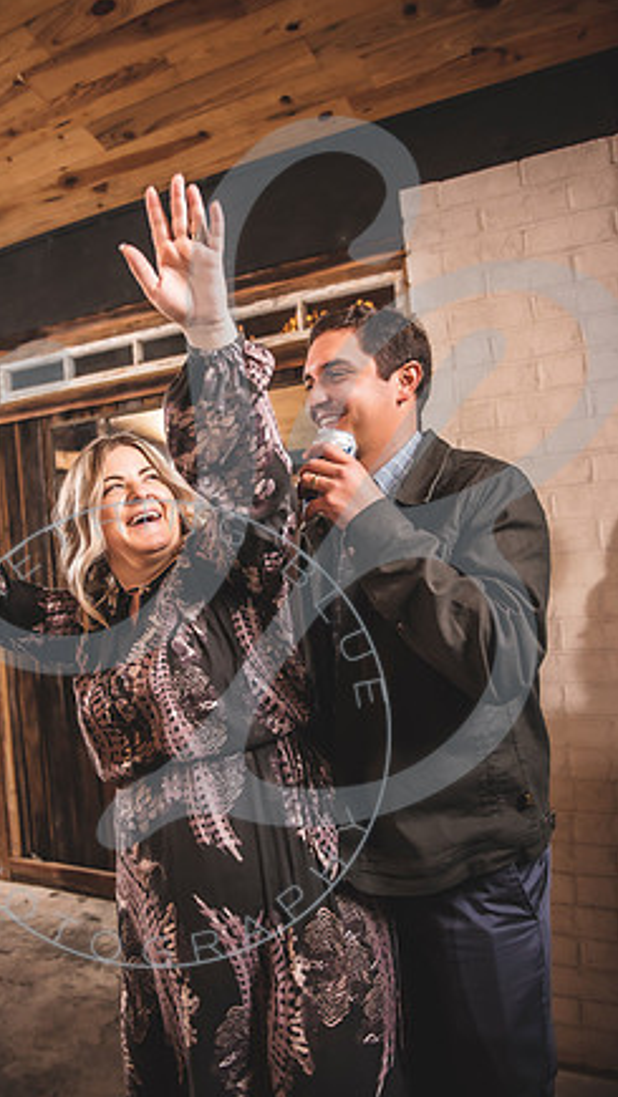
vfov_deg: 71.9
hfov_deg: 44.3
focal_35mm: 26
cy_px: 542
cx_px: 270
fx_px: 757
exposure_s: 1/160
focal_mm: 24
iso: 800
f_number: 2.8
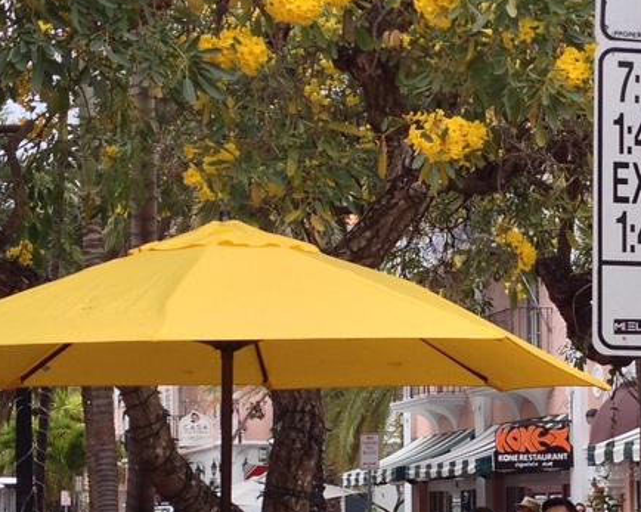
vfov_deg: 12.2
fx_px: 2390
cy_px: 379
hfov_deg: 15.1
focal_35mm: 126
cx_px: 611
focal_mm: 4.28
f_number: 2.4
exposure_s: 1/569
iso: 50
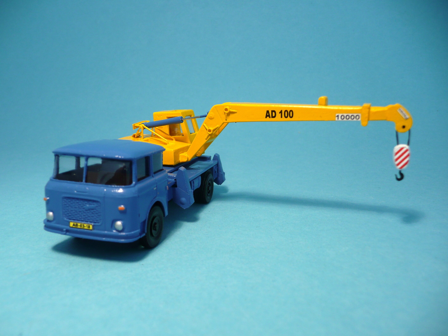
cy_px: 168
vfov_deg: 49.7
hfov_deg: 63.4
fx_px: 362
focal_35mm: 28
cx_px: 224
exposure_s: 1/50
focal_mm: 4.6
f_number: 3.3
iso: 100
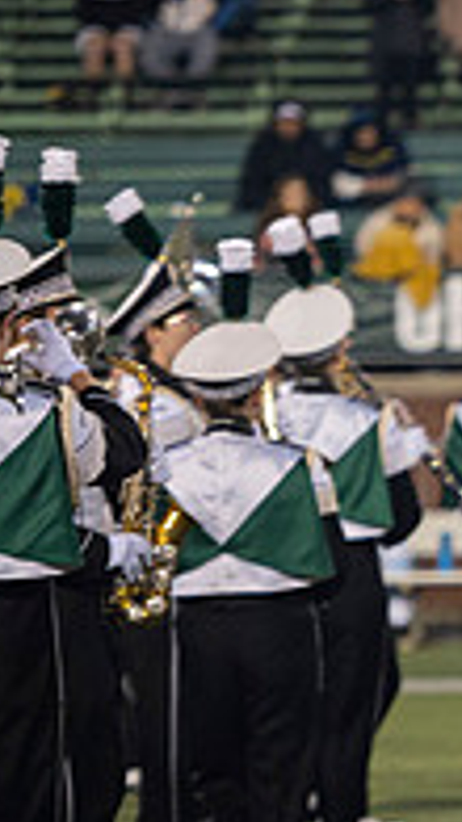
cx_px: 1189
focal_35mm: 465
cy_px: 470
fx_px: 10144
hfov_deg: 2.6
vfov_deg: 4.6
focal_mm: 150
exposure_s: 1/500
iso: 1000
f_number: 2.8
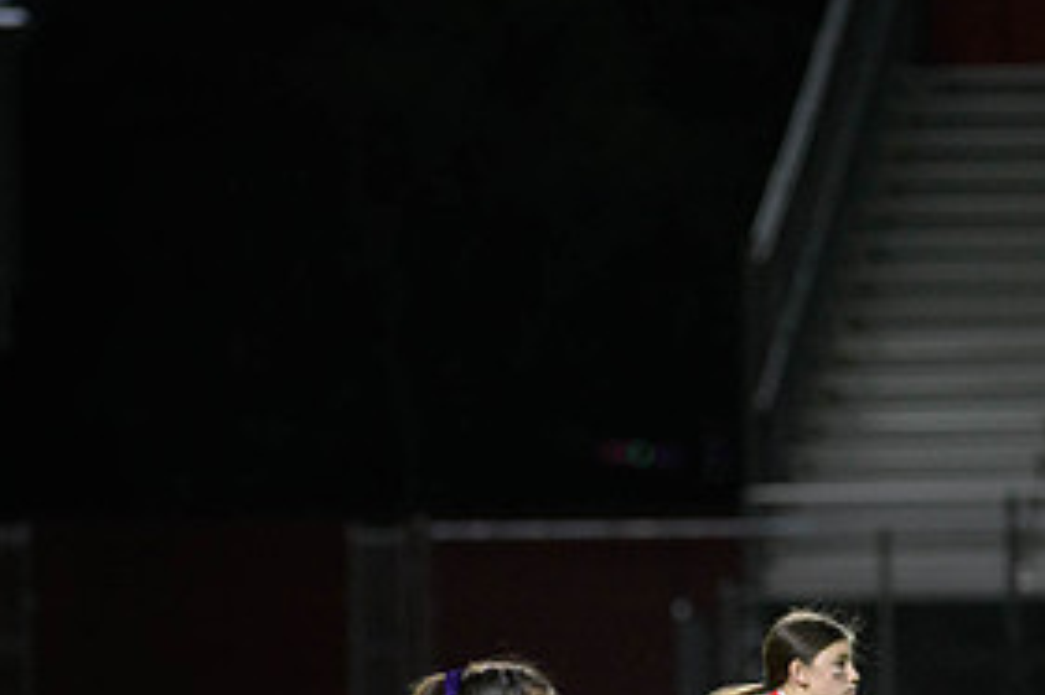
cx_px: 677
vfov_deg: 3.3
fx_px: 11981
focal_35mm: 413
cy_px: 652
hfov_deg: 5.0
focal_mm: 200
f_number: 2.8
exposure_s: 1/640
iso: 4000
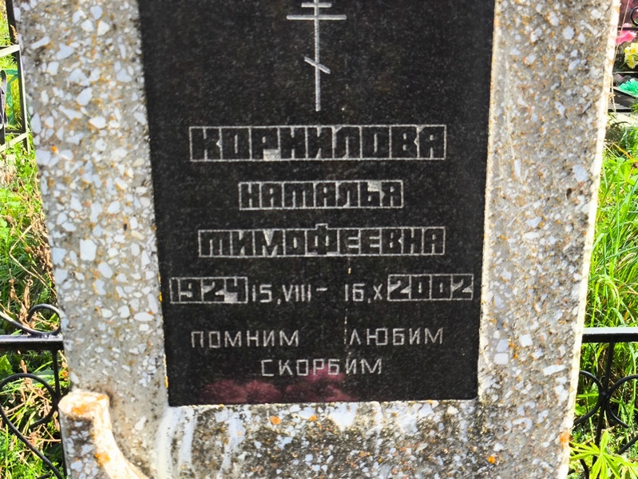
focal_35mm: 50
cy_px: 240
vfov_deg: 29.1
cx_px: 319
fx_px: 922
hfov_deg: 38.2
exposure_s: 1/411
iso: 50
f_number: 1.7
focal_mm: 4.71
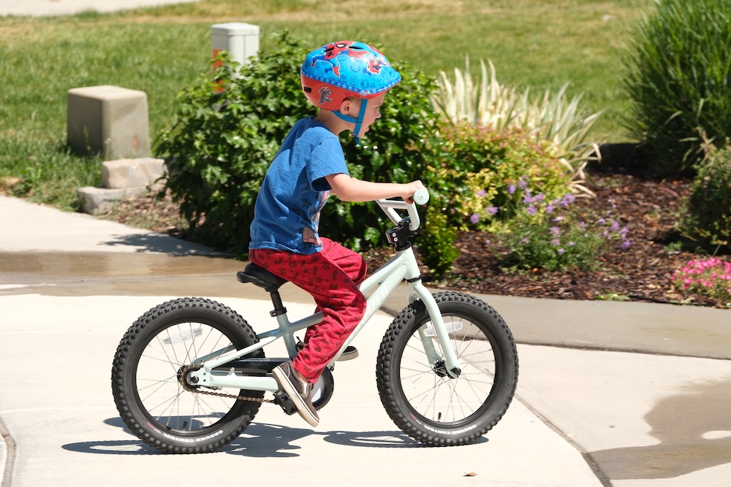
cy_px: 244
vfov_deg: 10.5
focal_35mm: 131
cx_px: 366
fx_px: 2660
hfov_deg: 15.6
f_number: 5
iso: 125
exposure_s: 1/420
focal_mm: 87.1
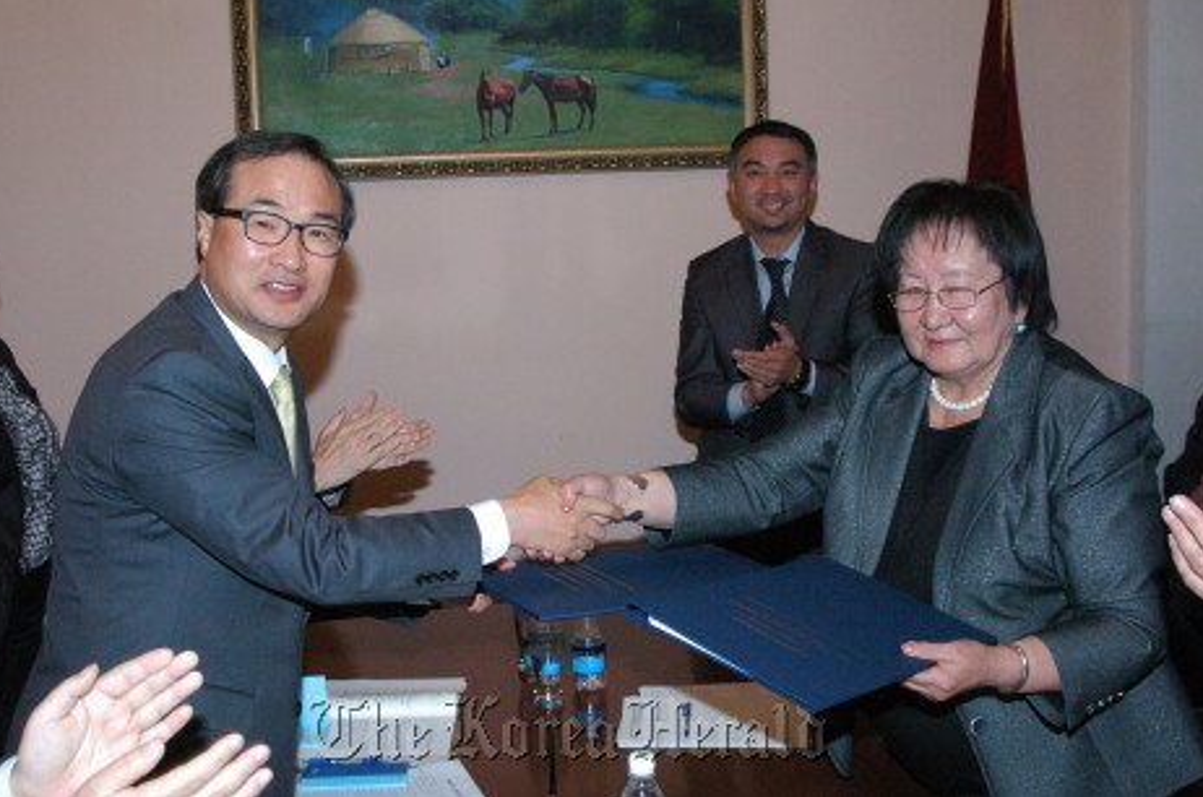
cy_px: 370
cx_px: 568
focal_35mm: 39
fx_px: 1301
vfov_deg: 34.0
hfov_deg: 49.6
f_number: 6.7
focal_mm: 24
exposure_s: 1/60
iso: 1600
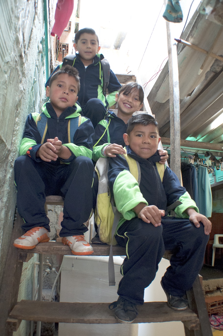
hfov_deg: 39.9
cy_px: 168
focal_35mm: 33
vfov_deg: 57.3
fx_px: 307
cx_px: 112
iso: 1600
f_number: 4
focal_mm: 22
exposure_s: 1/20
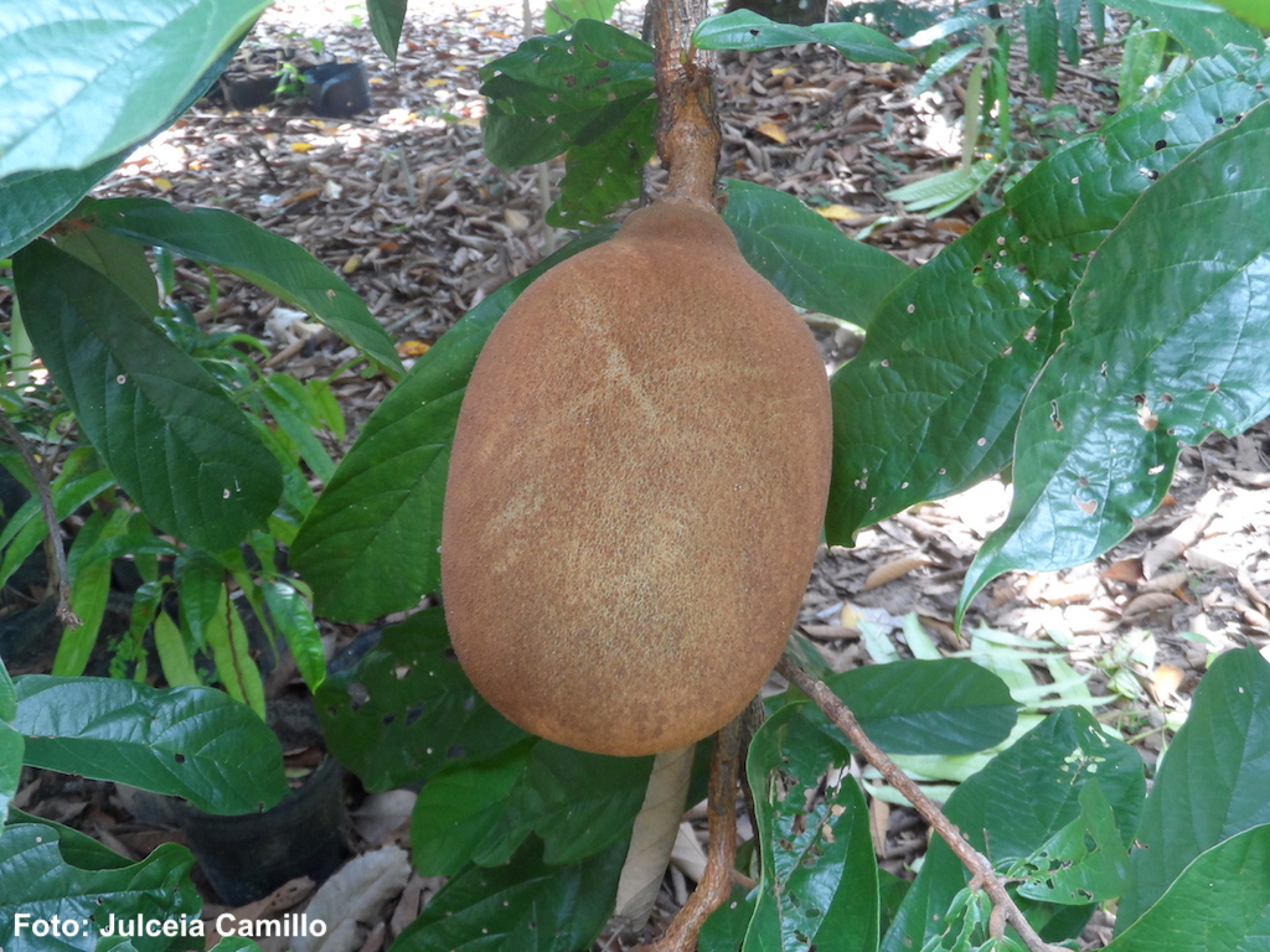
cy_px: 476
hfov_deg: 45.8
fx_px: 1504
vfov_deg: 35.1
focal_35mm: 41
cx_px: 635
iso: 200
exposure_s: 1/45
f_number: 3.7
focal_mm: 6.8
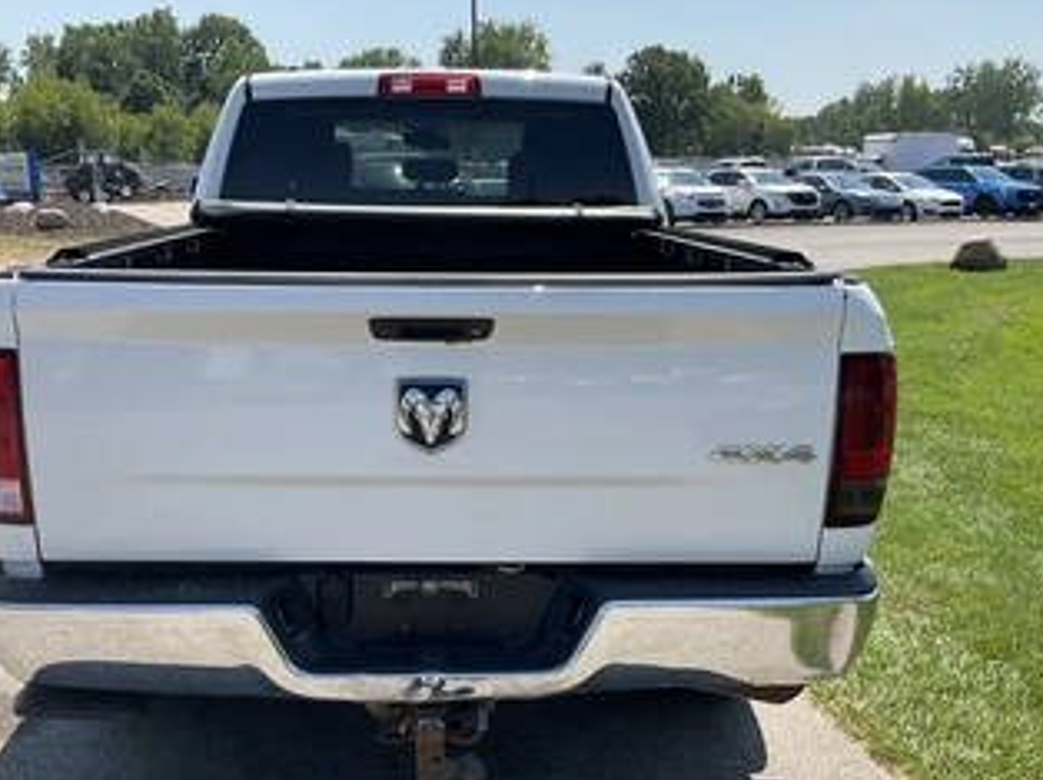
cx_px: 445
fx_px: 1114
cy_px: 458
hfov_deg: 50.0
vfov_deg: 38.5
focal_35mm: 37
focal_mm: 3
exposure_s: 1/1195
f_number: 1.8
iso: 25
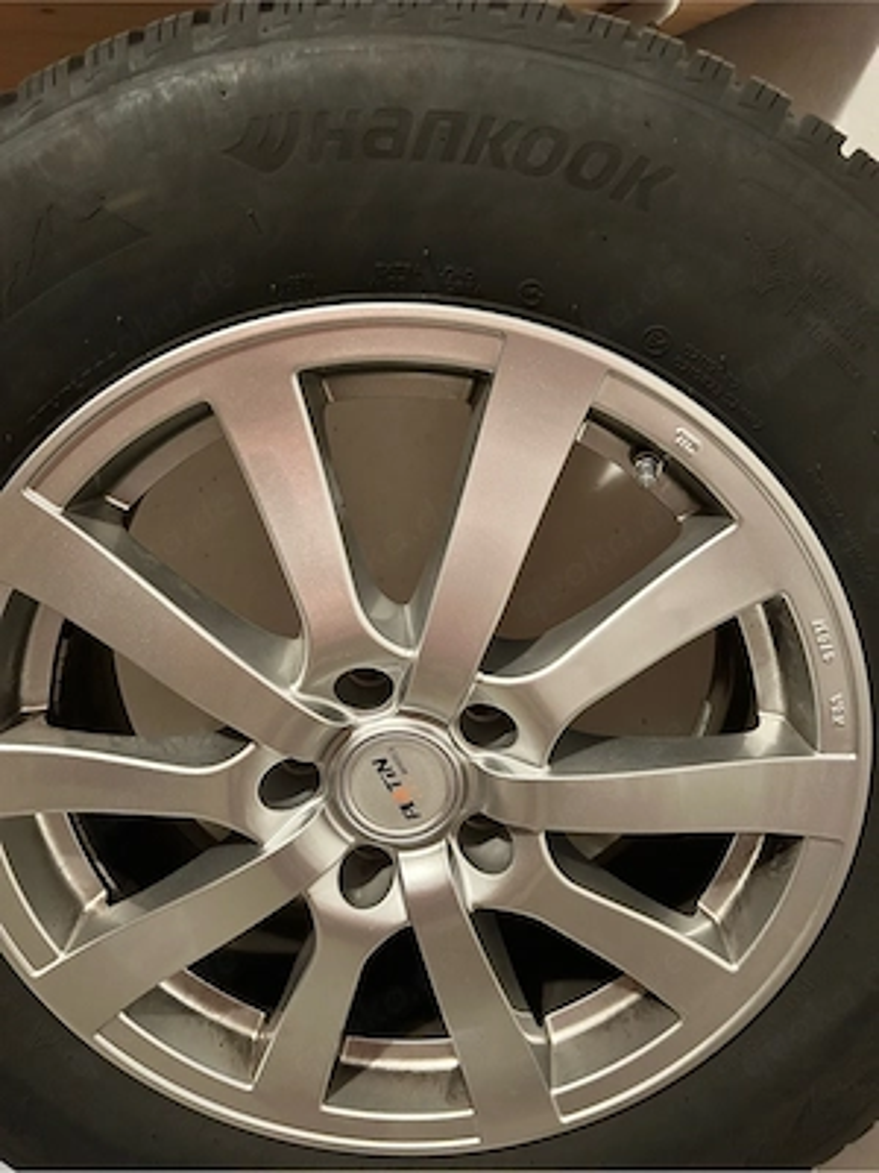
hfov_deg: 53.1
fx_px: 880
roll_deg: +1.6
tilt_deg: -17.8
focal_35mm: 26
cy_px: 586
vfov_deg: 67.3
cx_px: 440
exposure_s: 1/25
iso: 640
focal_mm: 5.7
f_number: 1.5
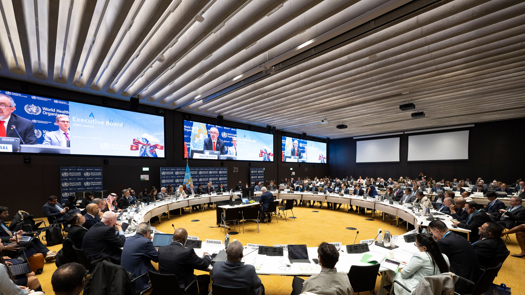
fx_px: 216
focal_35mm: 16
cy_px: 178
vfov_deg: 67.9
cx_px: 259
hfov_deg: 101.0
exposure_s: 1/100
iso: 1000
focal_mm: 14.5
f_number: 4.5
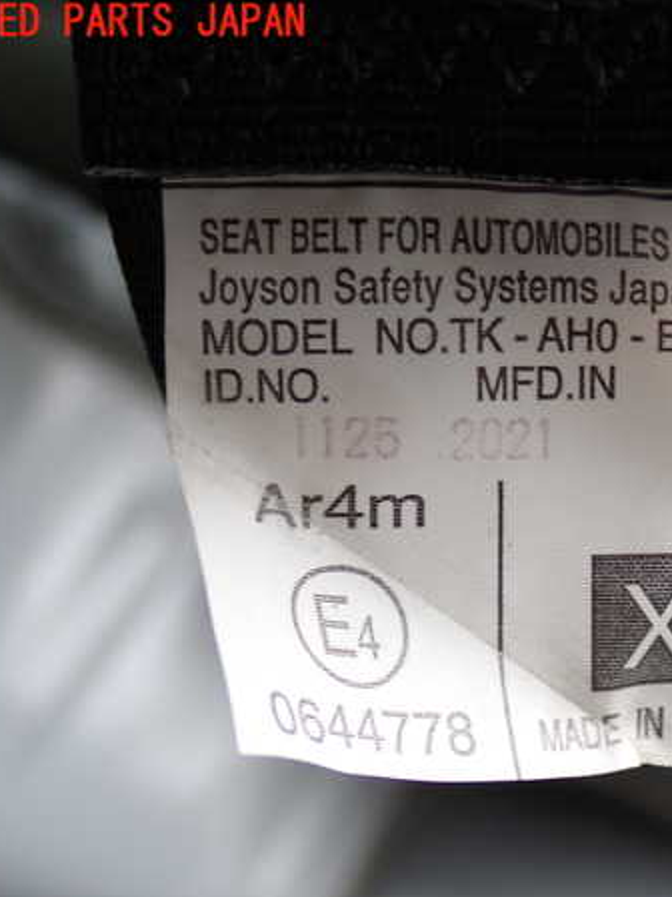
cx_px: 542
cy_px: 448
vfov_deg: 30.7
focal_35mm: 63
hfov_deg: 22.9
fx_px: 1631
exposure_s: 1/100
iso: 125
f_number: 3.1
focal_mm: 8.4
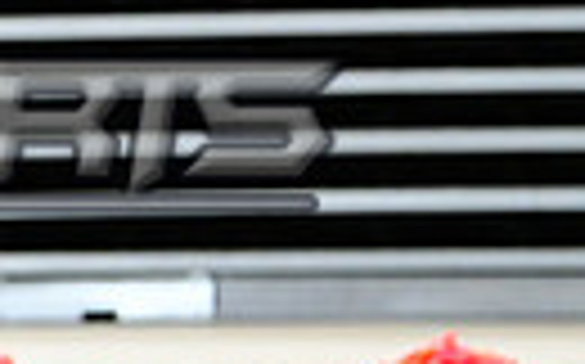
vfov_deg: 2.8
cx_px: -387
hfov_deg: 4.5
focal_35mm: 464
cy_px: 72
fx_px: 7391
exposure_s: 1/1000
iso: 6400
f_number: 3.2
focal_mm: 102
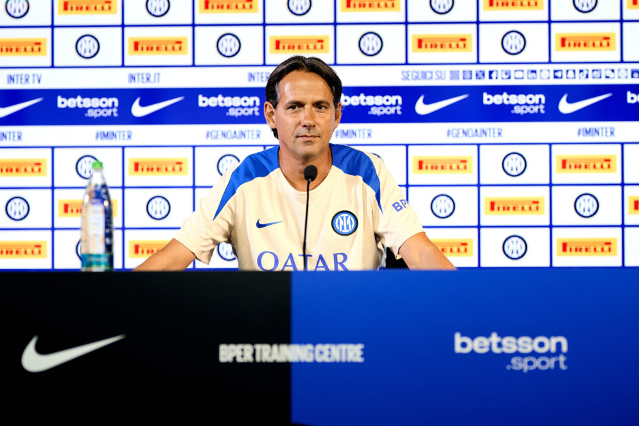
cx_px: 311
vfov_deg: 9.9
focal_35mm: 139
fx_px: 2467
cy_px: 212
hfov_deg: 14.8
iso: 800
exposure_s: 1/200
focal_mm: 135
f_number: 1.8
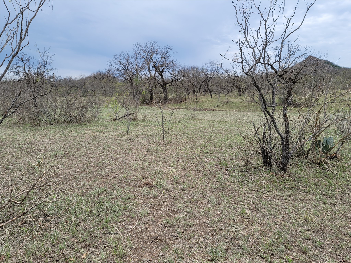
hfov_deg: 69.4
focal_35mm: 25
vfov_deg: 54.9
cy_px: 132
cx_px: 176
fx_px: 253
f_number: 1.8
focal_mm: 7
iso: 20
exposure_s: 1/866
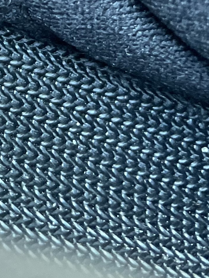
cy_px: -195
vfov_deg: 15.7
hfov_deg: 11.9
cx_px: -220
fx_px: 885
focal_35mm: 110
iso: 160
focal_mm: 4.2
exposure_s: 1/60
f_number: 1.6
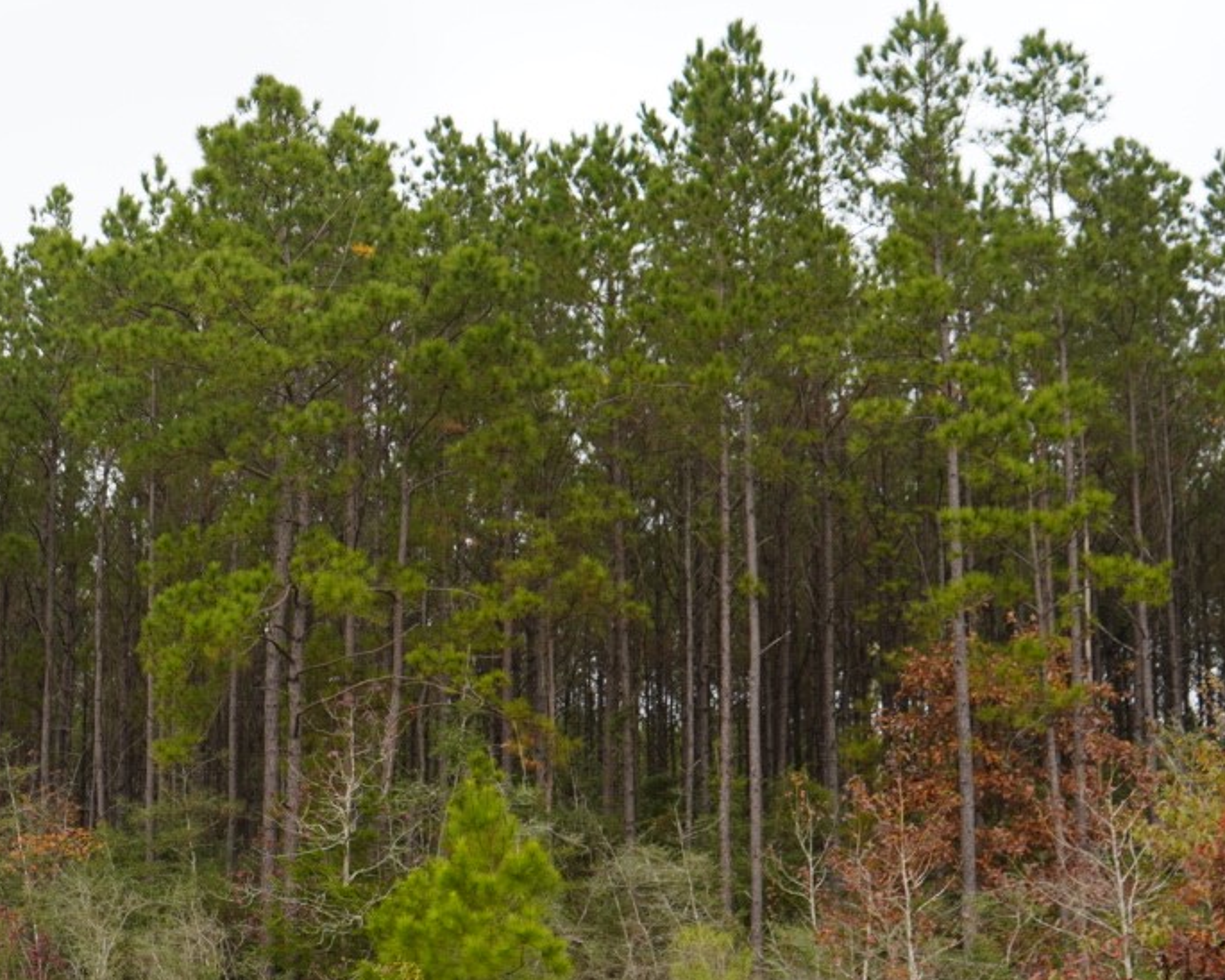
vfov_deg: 24.5
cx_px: 338
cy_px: 640
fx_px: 2248
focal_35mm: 62
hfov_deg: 30.1
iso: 100
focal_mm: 28
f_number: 5
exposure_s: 1/160
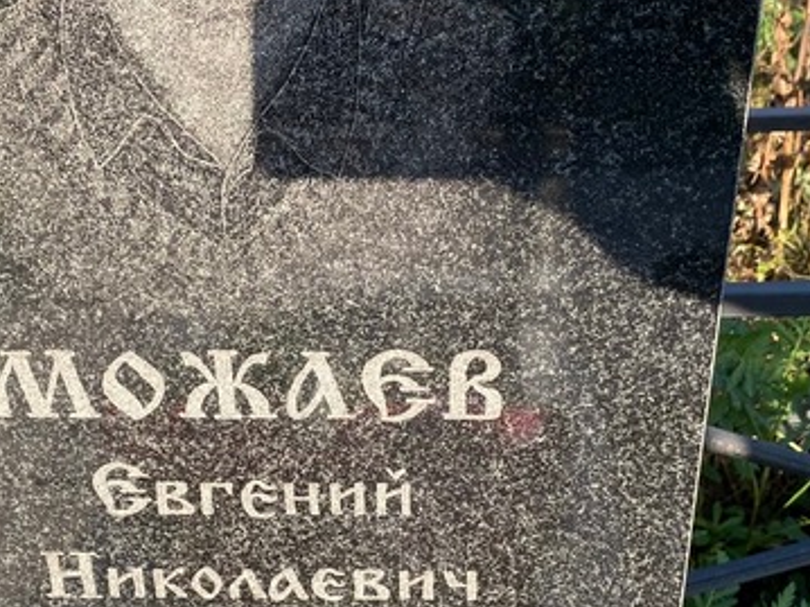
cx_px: 386
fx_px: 1357
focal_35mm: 58
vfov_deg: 25.0
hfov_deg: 33.2
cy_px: 442
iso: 32
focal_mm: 4.25
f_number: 1.8
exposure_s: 1/604
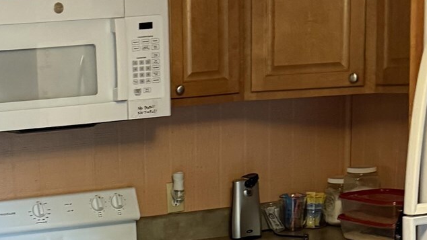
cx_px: 19
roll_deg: +6.9
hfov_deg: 21.8
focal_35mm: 95
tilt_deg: -12.8
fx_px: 1076
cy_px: 372
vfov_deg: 12.1
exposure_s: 1/60
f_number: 1.78
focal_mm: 6.76
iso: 500
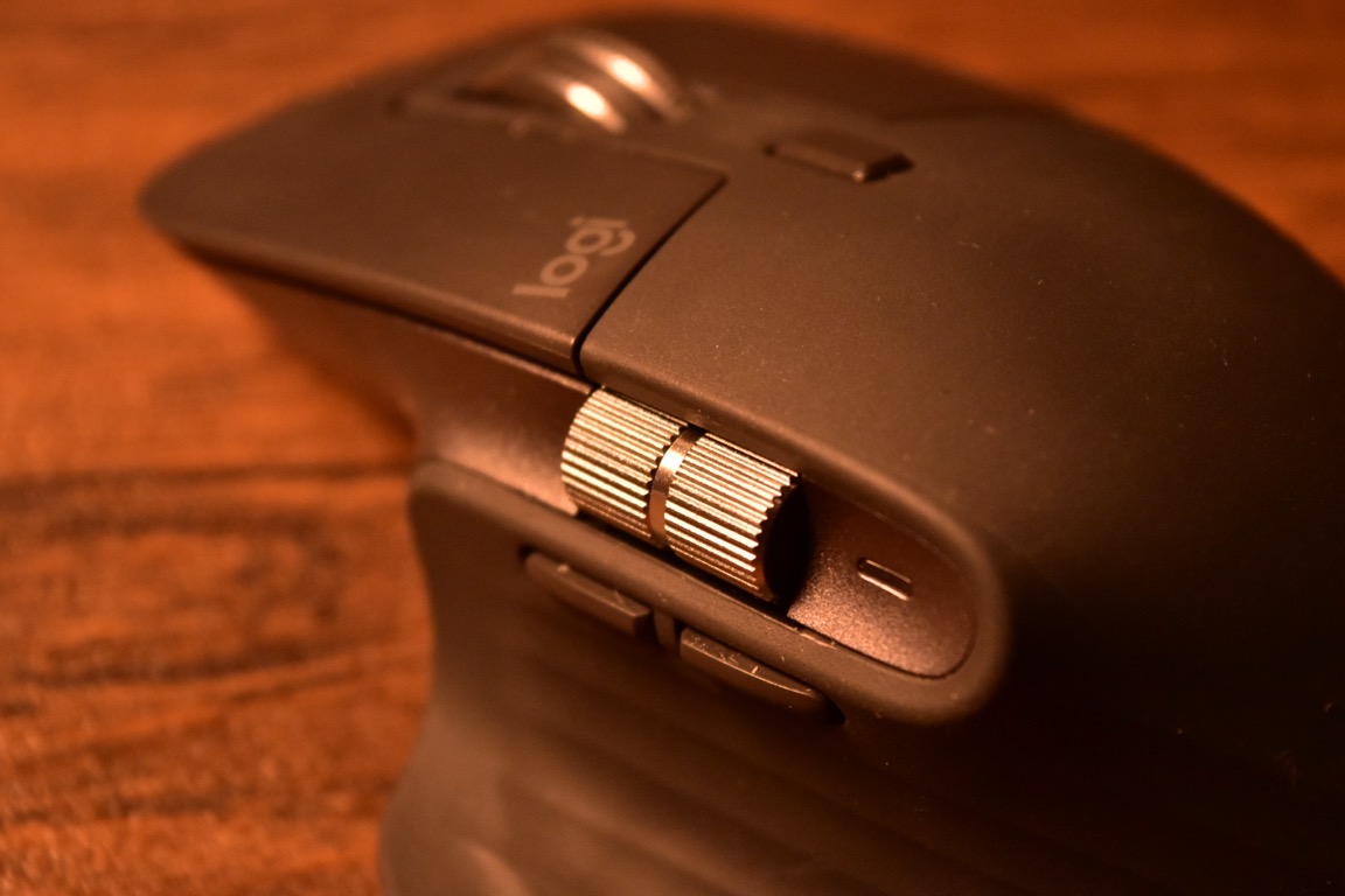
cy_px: 448
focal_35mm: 82
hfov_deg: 24.6
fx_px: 3082
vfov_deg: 16.6
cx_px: 672
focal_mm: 55
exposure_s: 1/160
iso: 3200
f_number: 5.6
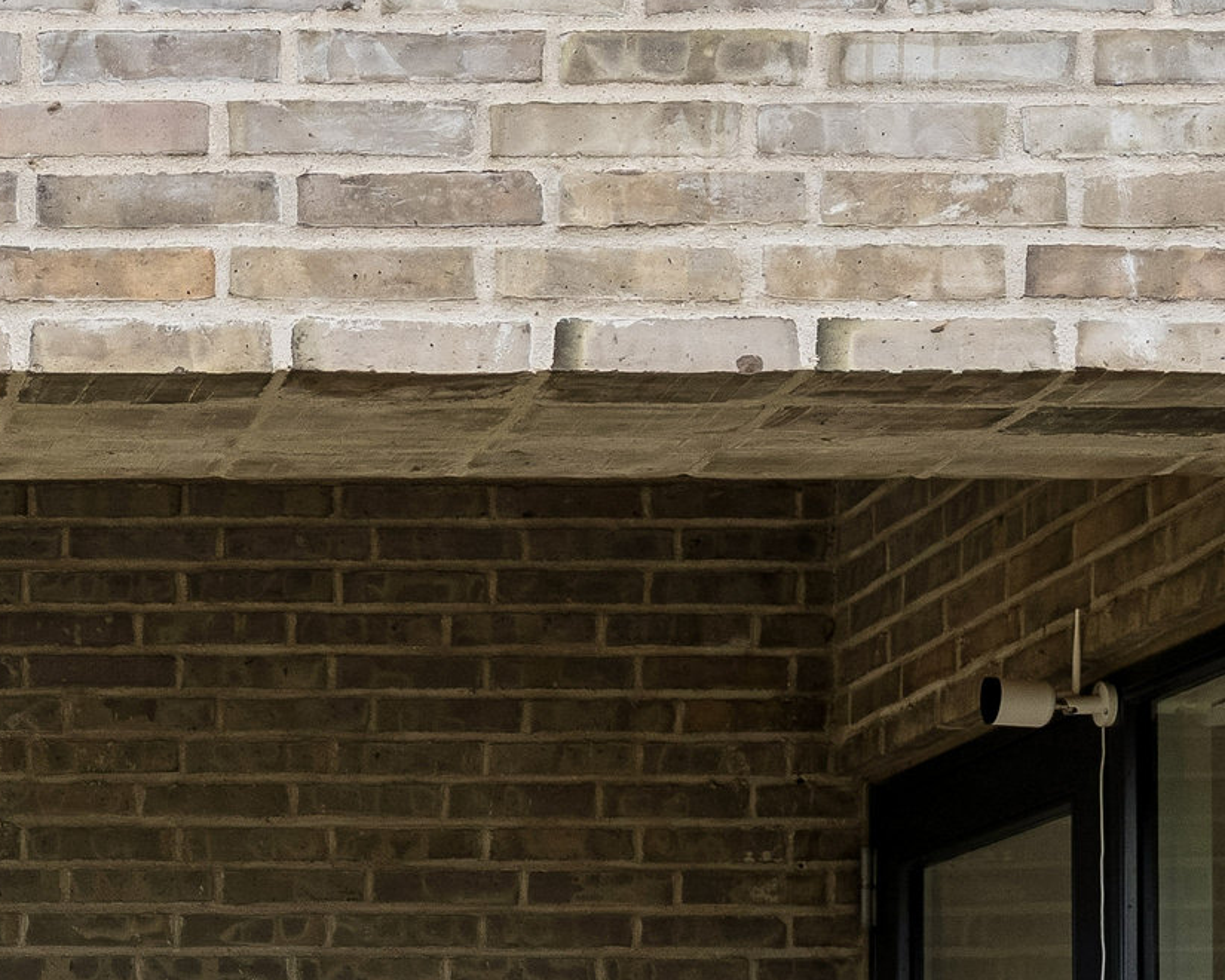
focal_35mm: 101
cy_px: 1375
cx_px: -313
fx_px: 3651
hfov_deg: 17.9
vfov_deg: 14.5
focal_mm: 29.5
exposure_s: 1/100
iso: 200
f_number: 8
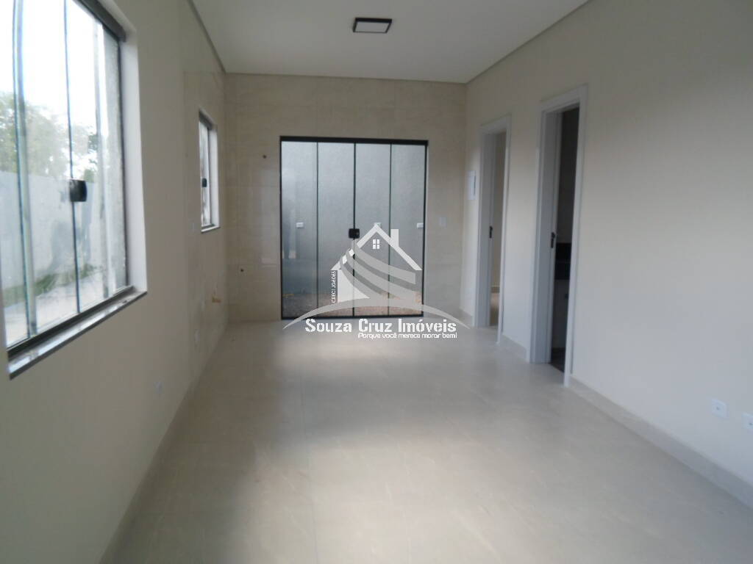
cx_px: 376
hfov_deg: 69.4
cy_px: 282
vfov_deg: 54.9
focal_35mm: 25
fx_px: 544
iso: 80
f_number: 2.5
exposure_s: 1/250
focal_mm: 4.5
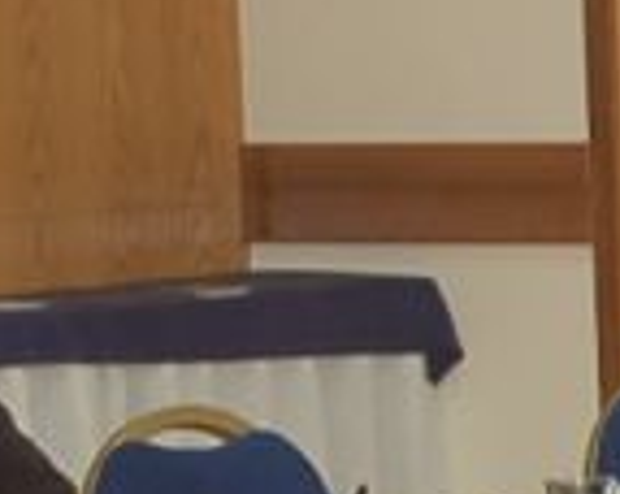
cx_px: 1723
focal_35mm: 488
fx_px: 8942
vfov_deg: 3.2
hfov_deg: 3.9
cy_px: 286
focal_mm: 50
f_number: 4
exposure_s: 1/60
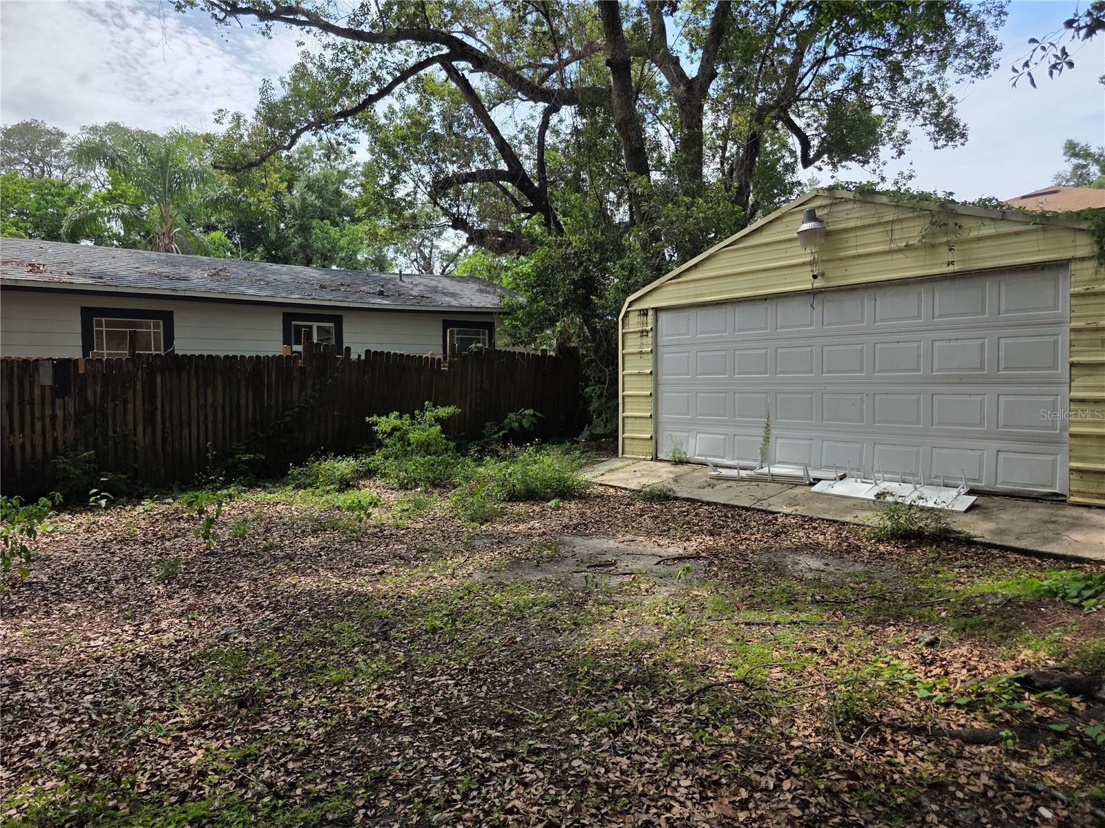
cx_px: 552
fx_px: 734
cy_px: 414
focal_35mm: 23
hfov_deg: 73.9
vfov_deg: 58.9
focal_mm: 6.3
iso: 80
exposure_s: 1/4333
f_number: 1.7
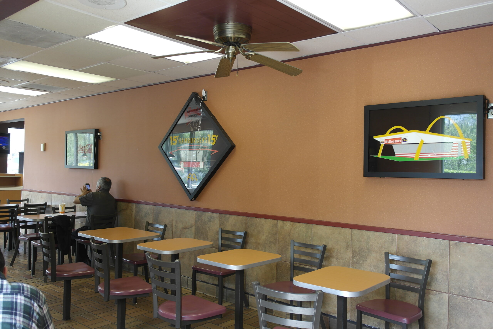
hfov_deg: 61.9
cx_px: 246
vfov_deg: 43.6
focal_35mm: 30
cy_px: 164
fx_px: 411
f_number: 3.5
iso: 200
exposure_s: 1/80
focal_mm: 20
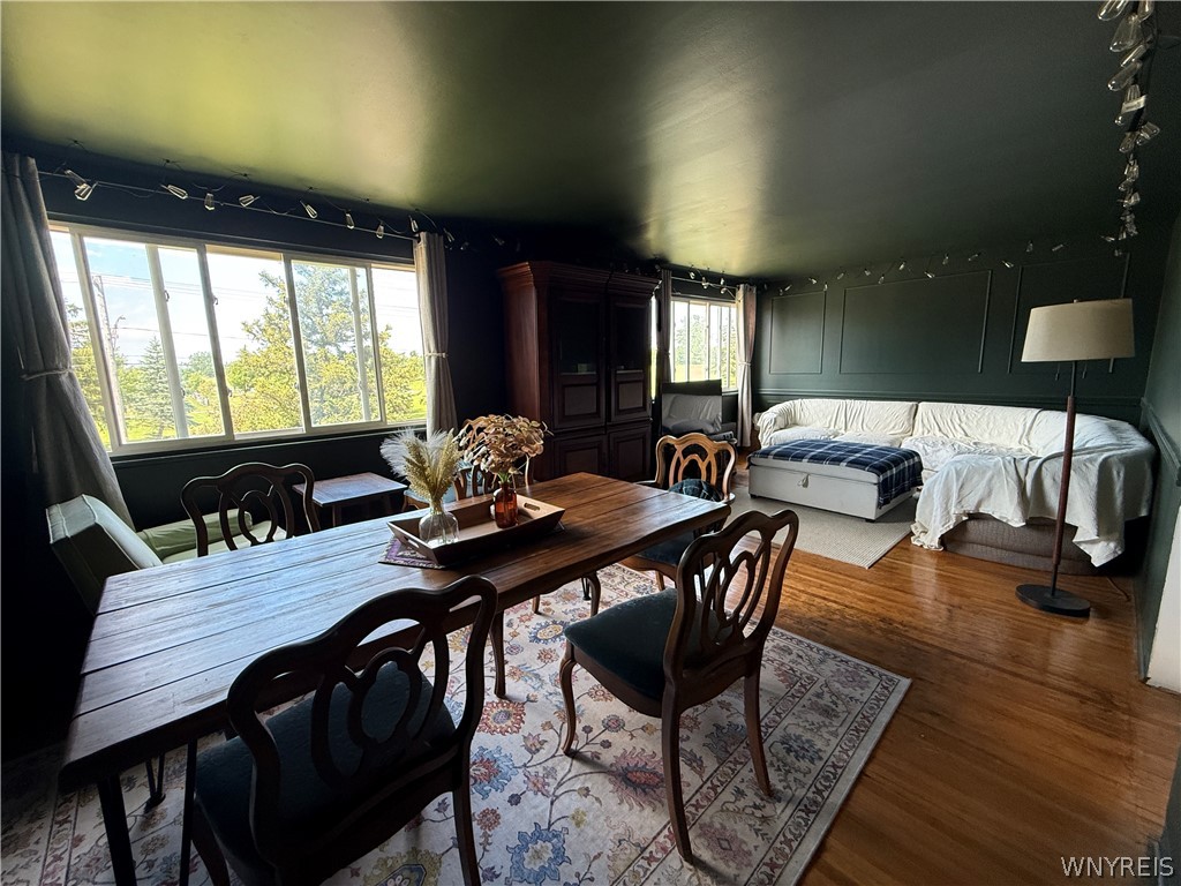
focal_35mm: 14
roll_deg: +1.4
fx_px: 478
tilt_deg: -8.5
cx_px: 590
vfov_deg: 85.7
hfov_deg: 102.1
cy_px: 443
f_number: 2.2
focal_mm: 2.22
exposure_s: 1/99
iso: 250
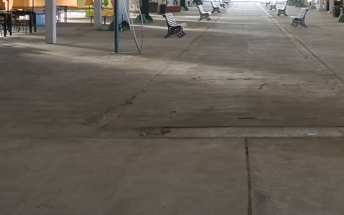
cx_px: 247
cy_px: -38
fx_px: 637
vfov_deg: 18.2
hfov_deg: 29.8
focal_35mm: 68
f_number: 8
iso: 100
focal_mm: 18
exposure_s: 1/2
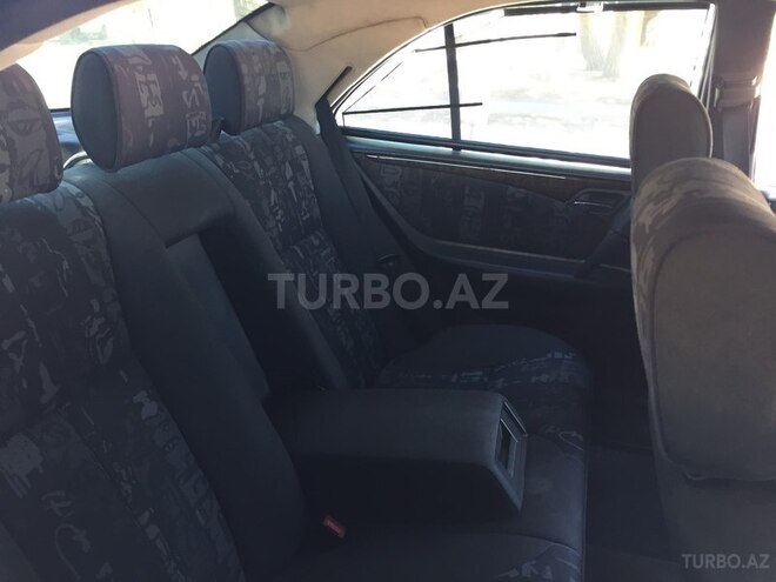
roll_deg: -1.2
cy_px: 291
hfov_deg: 61.7
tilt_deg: -22.8
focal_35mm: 29
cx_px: 388
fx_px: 650
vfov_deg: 48.2
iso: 80
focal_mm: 4.15
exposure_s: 1/33
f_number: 2.2
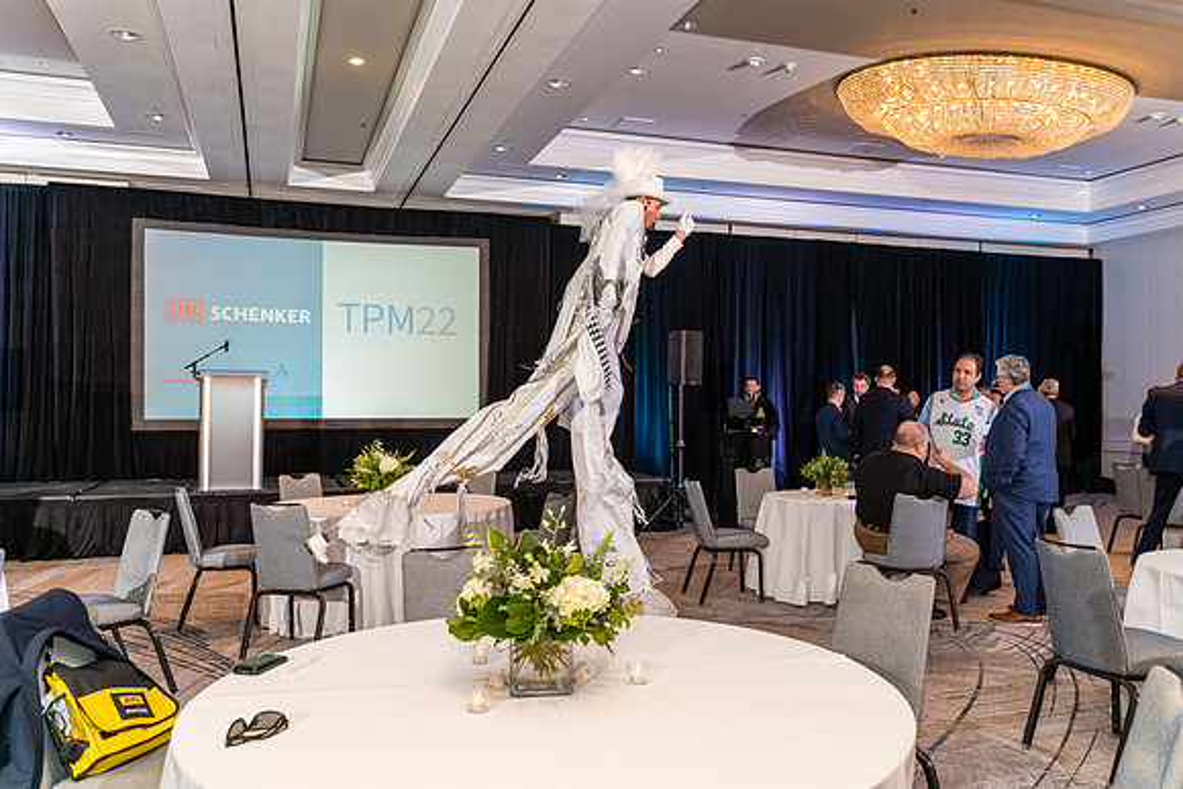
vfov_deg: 46.4
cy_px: 394
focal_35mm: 28
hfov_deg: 65.5
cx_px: 592
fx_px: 920
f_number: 3.5
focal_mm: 28
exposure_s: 1/200
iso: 1600
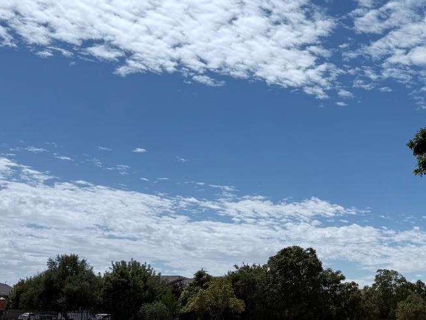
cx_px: 379
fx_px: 677
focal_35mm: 55
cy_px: 219
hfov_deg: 33.2
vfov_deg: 26.4
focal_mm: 6.76
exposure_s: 1/11905
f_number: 1.78
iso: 80
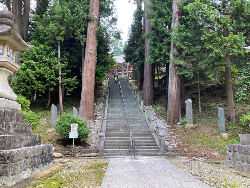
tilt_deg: +9.9
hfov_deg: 67.3
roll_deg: +0.0
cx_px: 125
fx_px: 188
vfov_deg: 53.1
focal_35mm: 26
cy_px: 94
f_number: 1.8
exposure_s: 1/122
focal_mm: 4.25
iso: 40
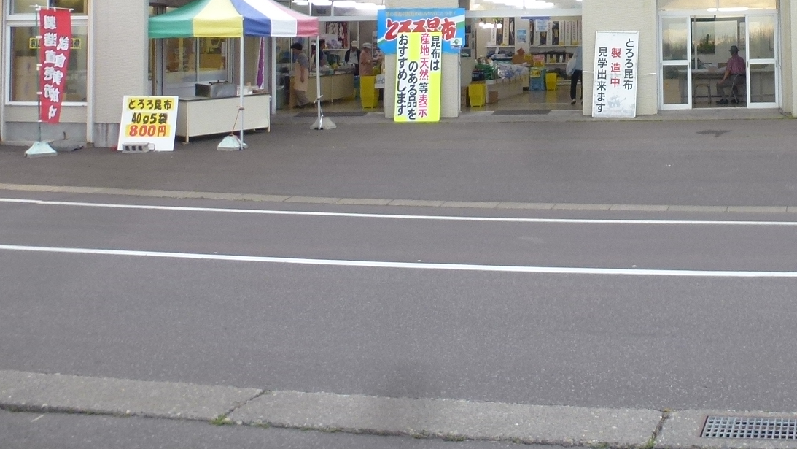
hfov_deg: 39.9
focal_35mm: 49
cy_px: -7
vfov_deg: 23.4
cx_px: 672
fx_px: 1036
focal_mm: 4.3
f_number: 3.3
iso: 100
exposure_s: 1/60
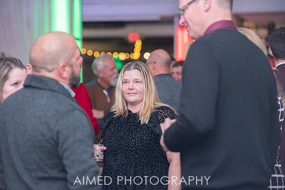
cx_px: 142
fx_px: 887
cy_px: 95
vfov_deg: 12.2
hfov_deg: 18.3
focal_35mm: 112
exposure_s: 1/200
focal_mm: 112
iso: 1600
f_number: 2.8
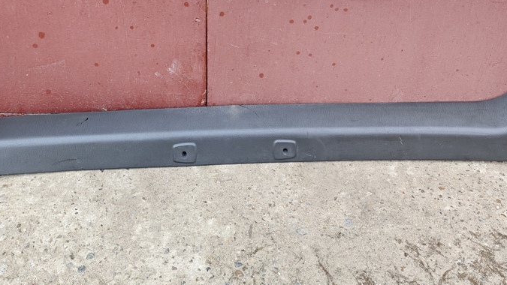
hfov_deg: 52.7
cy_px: 31
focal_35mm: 38
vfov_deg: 29.9
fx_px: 511
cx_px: 233
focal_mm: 6.55
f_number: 1.6
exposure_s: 1/100
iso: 80
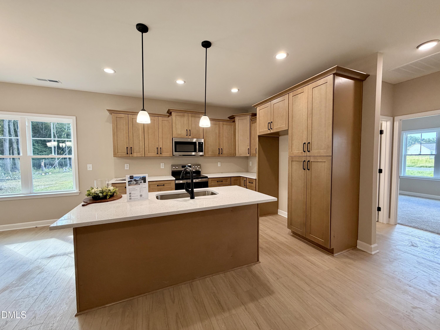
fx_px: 178
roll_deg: +0.1
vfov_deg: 85.7
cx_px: 220
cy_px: 165
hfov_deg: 102.1
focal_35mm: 14
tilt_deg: -2.2
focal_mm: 2.22
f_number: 2.2
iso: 200
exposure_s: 1/120
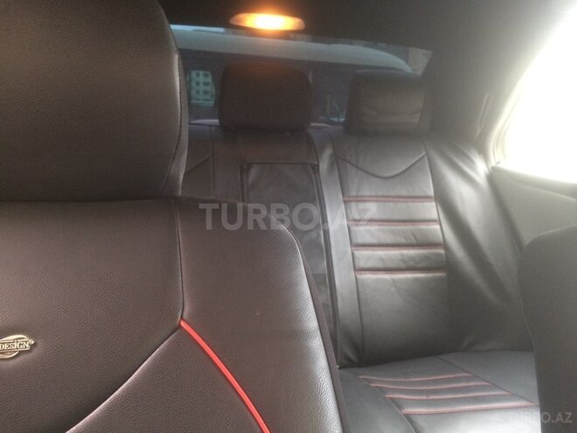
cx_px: 288
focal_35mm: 29
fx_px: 483
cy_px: 216
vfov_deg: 48.2
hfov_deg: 61.7
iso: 160
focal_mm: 4.15
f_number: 2.2
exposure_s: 1/33
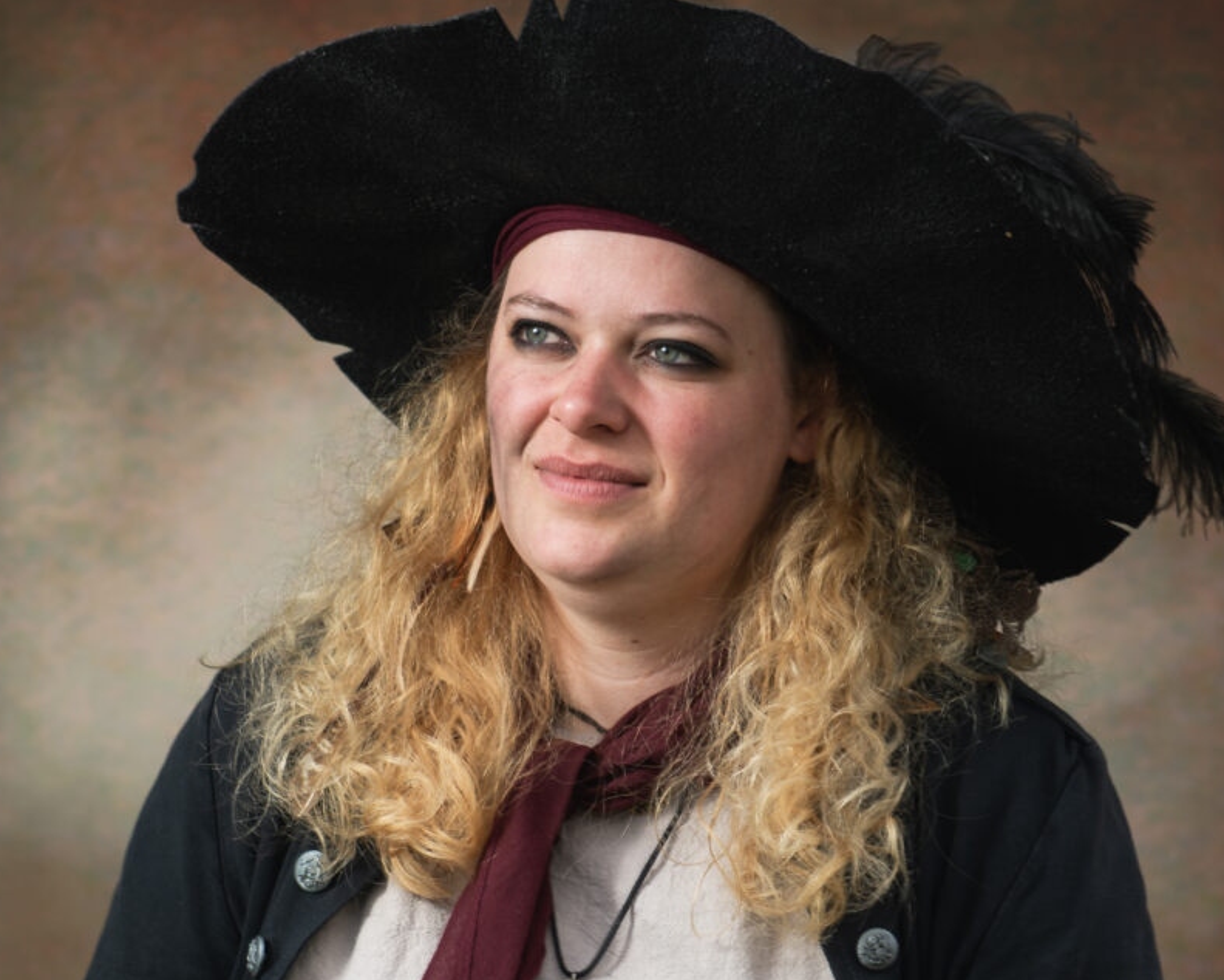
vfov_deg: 12.4
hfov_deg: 15.5
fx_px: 4493
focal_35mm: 124
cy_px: 492
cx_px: 521
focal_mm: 73
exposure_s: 1/200
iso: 100
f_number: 5.6
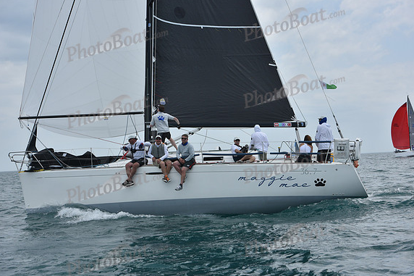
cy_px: 137
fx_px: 816
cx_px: 206
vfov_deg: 19.2
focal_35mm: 71
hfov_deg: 28.5
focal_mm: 70
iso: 250
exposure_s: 1/1250
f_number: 8
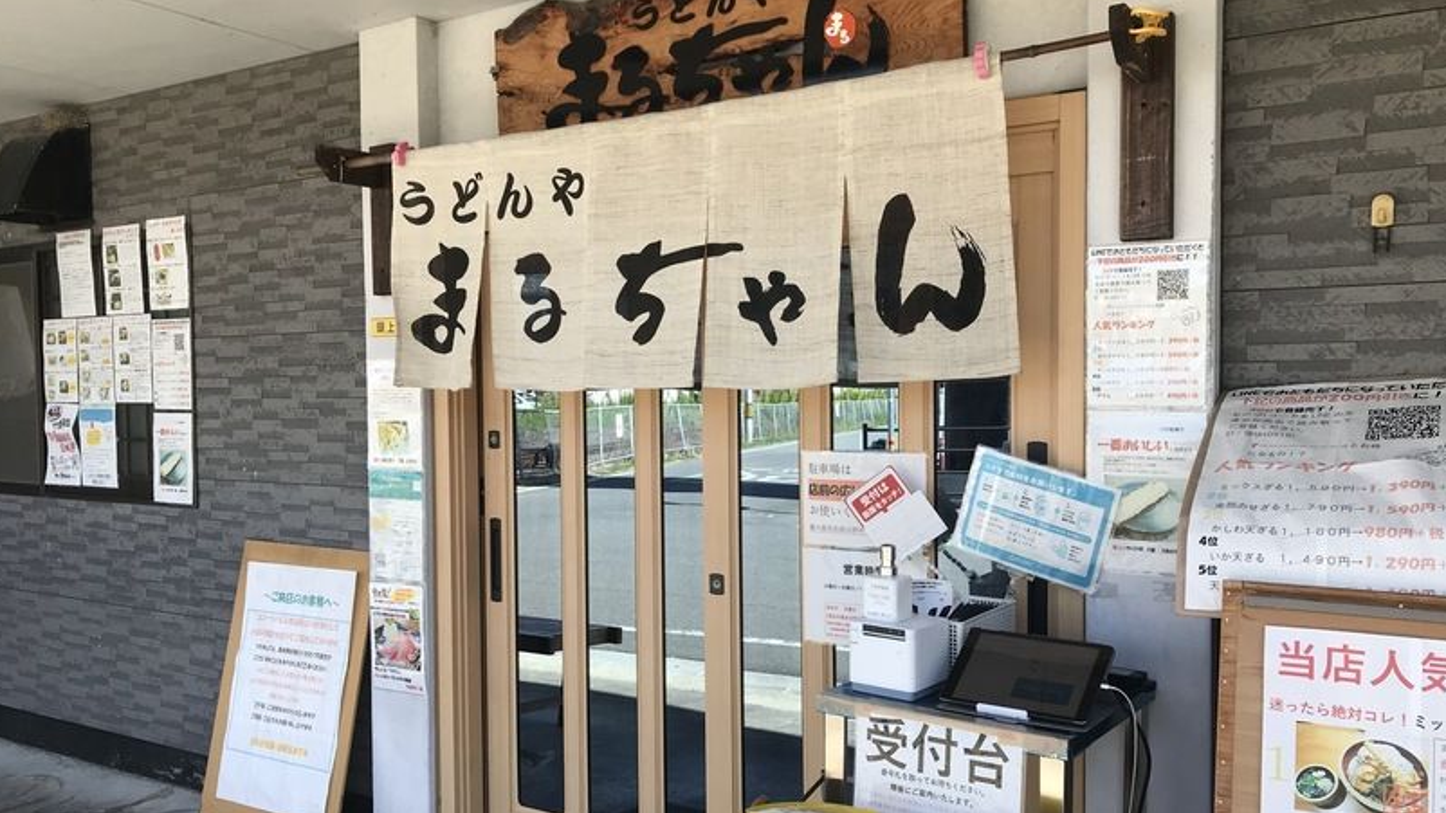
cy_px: 448
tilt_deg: -0.1
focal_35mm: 31
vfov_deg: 37.7
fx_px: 1189
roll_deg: +0.6
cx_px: 722
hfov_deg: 62.6
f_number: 1.8
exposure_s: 1/474
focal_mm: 3.99
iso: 20
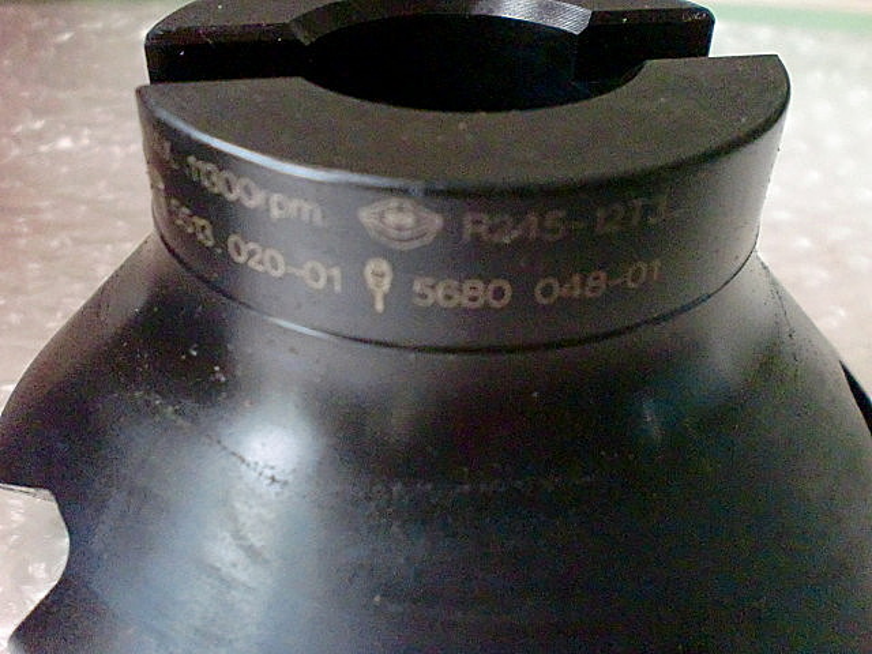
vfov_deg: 40.7
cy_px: 327
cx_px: 436
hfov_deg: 52.6
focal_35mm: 35
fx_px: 882
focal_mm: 6.3
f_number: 3.1
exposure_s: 1/60
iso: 1250
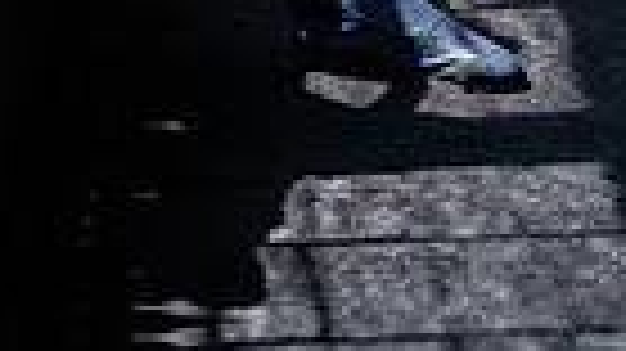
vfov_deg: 6.6
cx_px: 9
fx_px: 2804
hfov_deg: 12.6
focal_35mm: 169
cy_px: -648
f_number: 1.2
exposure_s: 1/800
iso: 125
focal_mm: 50
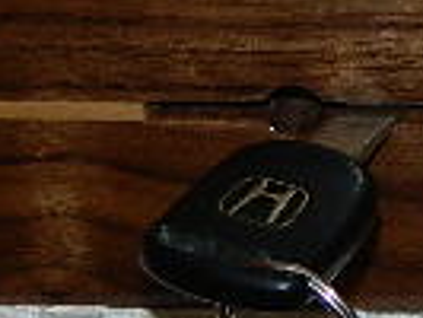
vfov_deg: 6.6
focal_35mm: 226
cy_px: 89
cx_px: 830
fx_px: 2764
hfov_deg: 8.3
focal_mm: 8.4
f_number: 3.6
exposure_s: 1/50
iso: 200
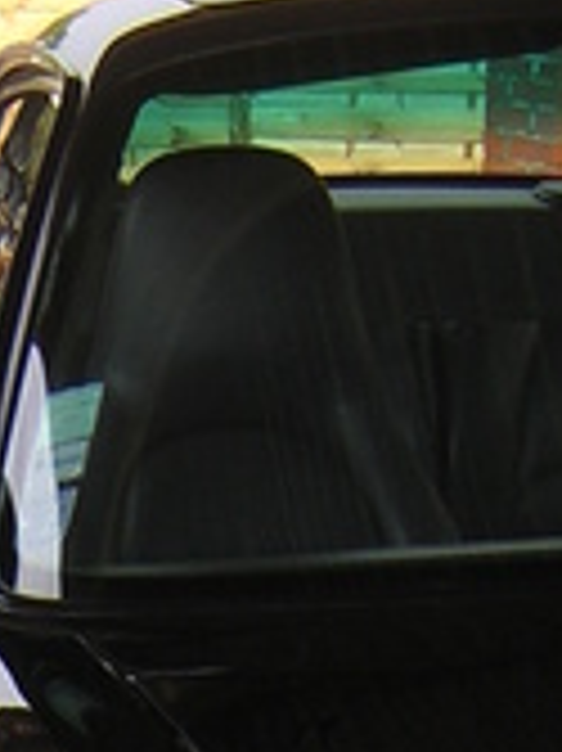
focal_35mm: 138
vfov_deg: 12.9
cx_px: 117
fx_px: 2991
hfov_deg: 10.7
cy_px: 1387
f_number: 2.6
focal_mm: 4.7
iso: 100
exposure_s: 1/60.1
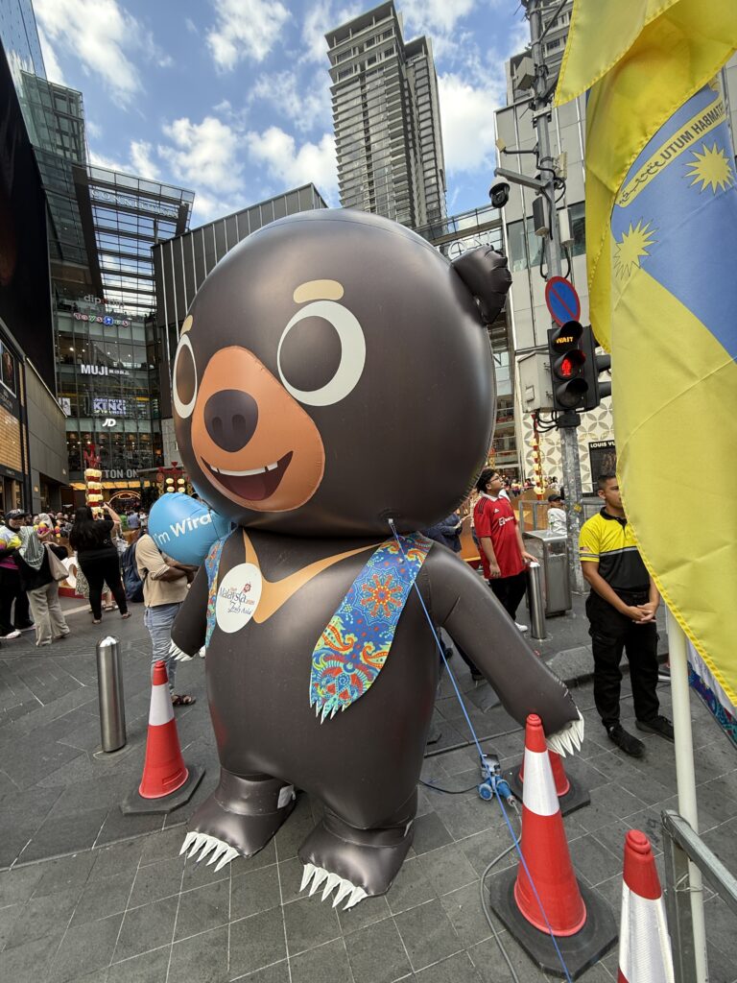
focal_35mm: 14
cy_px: 492
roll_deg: +4.5
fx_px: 397
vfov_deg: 102.1
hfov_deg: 85.7
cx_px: 368
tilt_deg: +1.9
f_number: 2.2
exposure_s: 1/134
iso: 50
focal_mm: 2.22
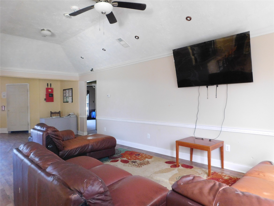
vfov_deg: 58.9
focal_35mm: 23
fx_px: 182
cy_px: 103
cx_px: 137
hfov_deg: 73.9
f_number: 3
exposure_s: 1/30
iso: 400
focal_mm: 4
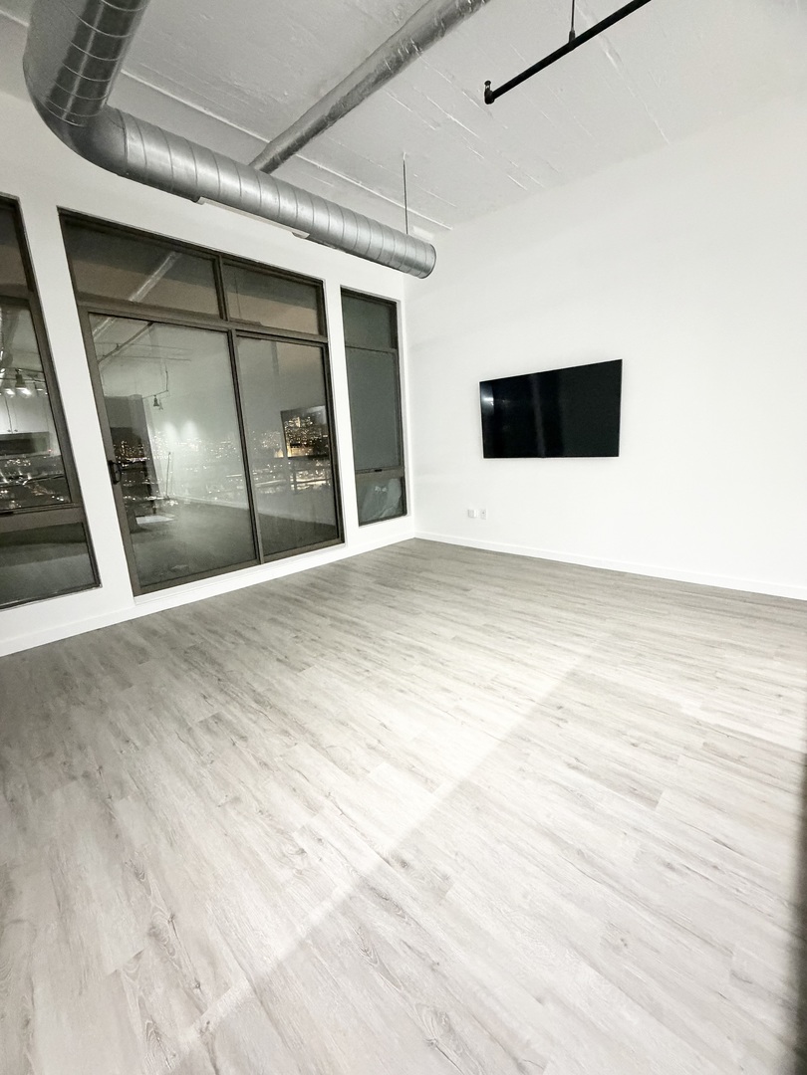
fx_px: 435
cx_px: 404
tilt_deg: -12.0
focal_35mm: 14
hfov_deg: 85.7
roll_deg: +3.0
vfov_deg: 102.1
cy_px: 538
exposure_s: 1/40
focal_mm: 2.22
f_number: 2.2
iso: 1000
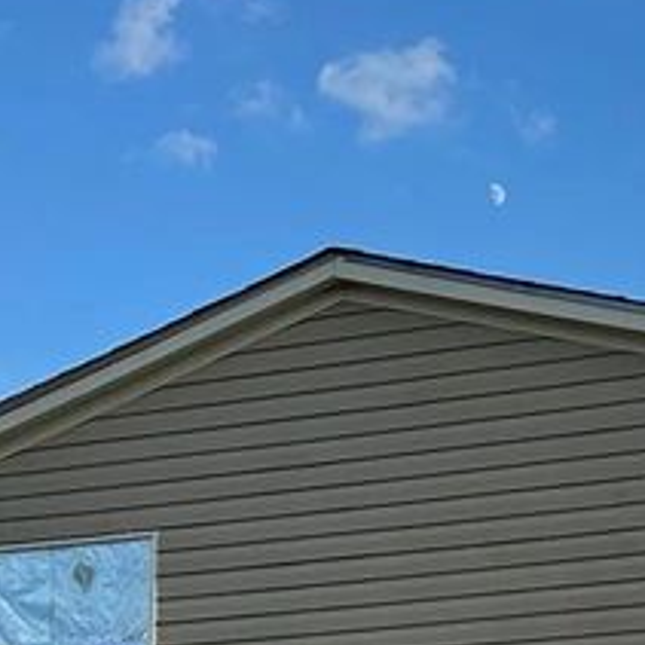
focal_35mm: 103
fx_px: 2171
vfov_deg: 16.2
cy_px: 789
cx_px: 731
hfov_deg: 16.3
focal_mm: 6.86
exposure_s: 1/2028
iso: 80
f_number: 1.78
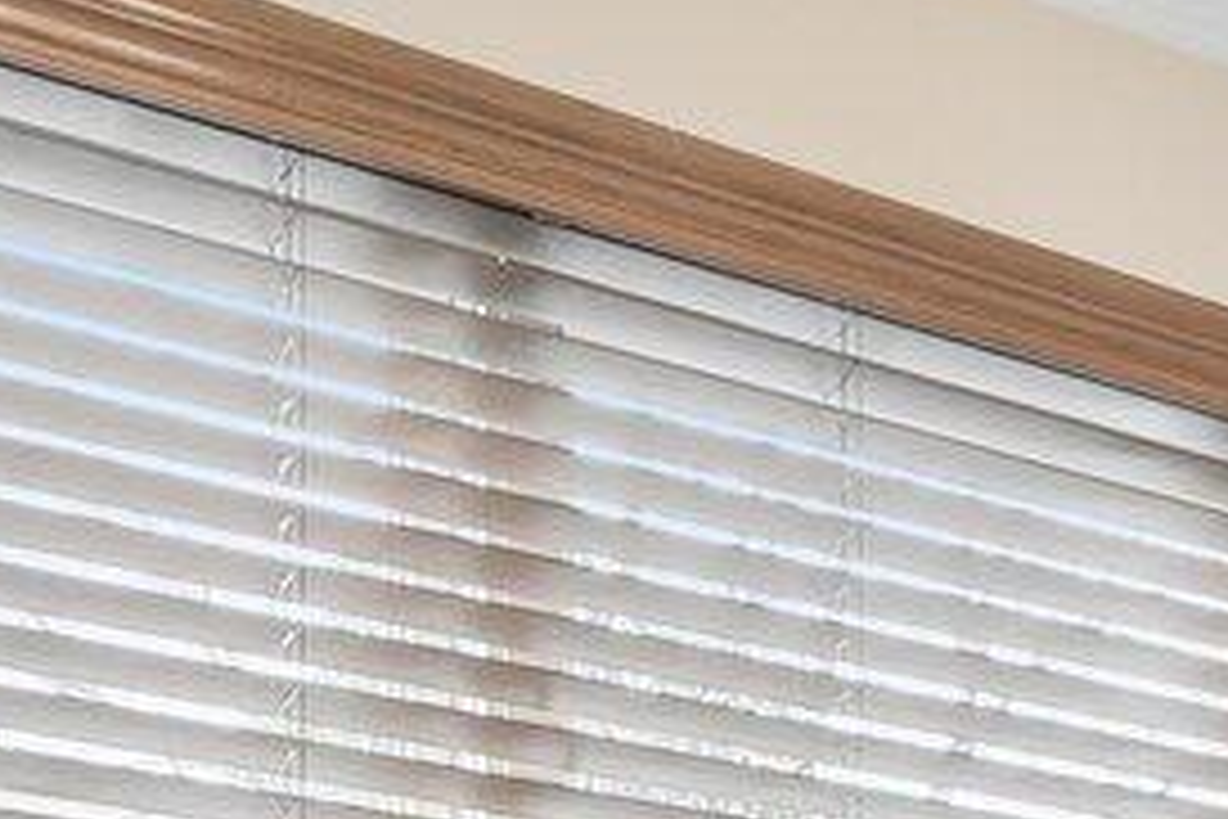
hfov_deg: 19.0
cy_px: 1739
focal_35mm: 105
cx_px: 1201
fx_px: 3581
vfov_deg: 11.5
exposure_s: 1/20
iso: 400
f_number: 8
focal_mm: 14
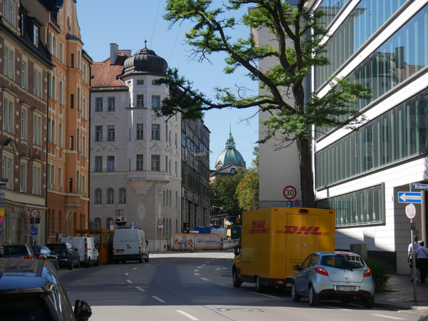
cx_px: 214
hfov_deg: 23.3
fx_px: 1039
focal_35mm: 84
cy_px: 160
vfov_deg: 17.6
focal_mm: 42
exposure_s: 1/500
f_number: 6.3
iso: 200
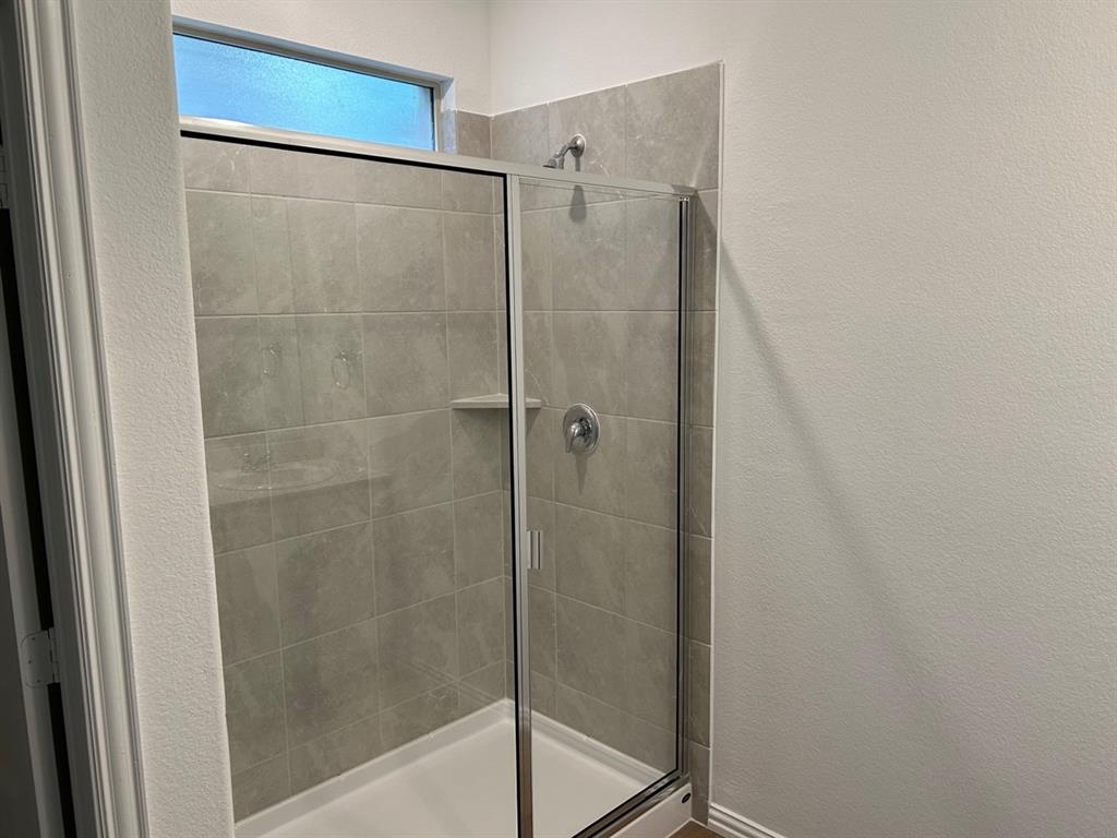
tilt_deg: -7.6
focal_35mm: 26
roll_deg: +1.7
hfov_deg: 67.3
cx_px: 558
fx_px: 839
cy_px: 419
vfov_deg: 53.1
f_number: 1.5
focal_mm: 5.7
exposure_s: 1/120
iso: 100
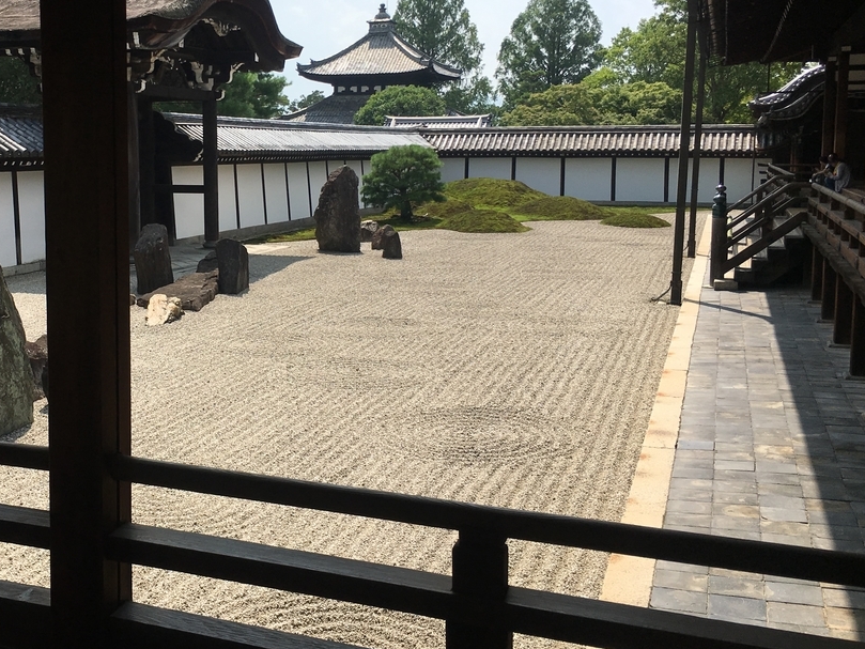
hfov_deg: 42.6
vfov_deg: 33.4
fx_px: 1075
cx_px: 228
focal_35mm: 43
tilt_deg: -1.7
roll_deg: +0.5
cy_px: 231
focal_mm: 4.15
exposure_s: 1/1832
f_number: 2.2
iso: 25
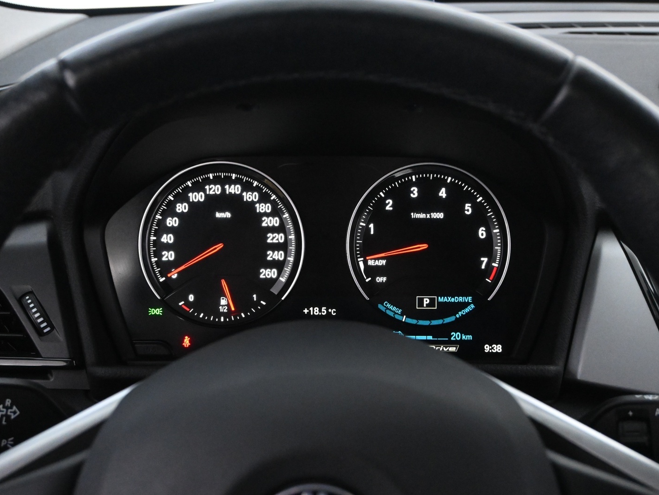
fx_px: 819
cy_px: 250
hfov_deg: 43.8
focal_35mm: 43
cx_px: 331
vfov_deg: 33.6
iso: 6400
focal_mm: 26
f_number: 5
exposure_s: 1/60
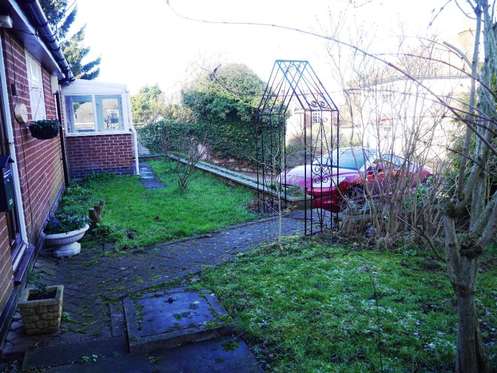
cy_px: 186
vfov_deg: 46.8
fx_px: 431
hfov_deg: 59.9
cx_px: 248
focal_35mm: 30
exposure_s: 1/125
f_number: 4
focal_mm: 15
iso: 160
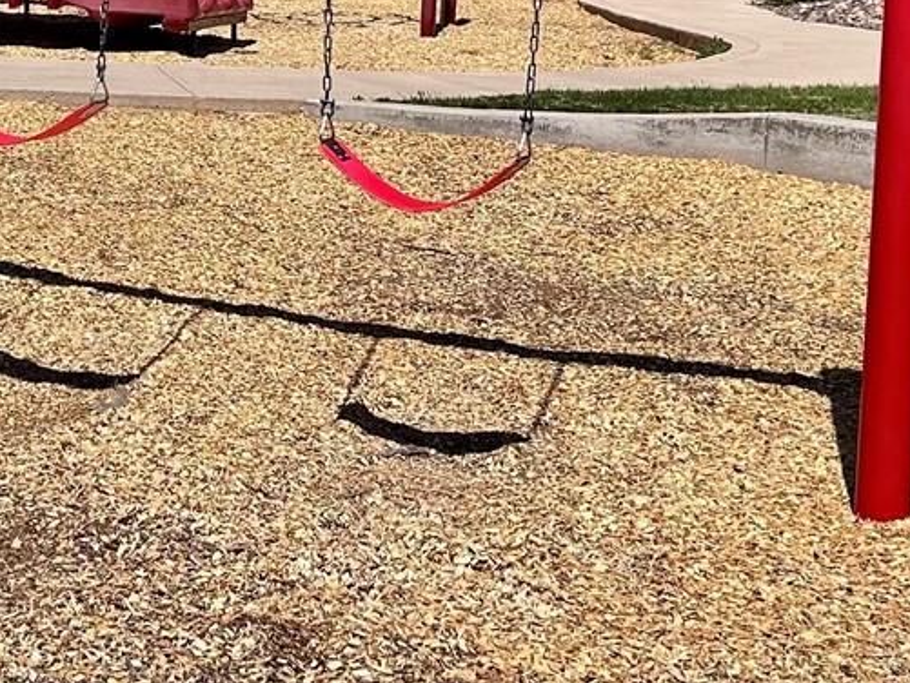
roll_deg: -1.2
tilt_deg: -3.4
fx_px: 2182
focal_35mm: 83
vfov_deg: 17.3
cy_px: -25
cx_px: 56
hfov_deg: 22.8
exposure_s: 1/6993
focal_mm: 5.7
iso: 50
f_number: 1.5
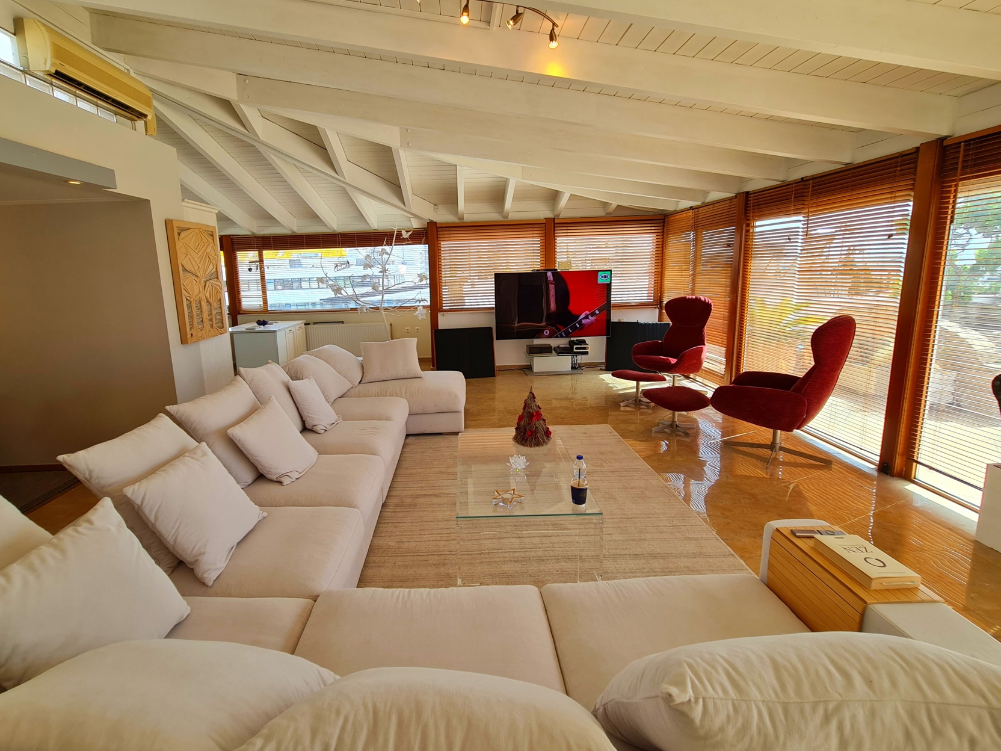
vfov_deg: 81.6
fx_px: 434
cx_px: 456
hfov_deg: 97.9
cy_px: 350
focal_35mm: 15
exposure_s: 1/232
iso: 64
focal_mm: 2.2
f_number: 2.2
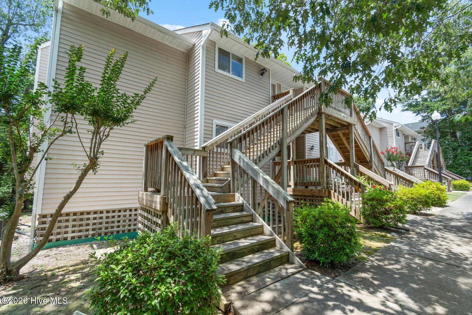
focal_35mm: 15
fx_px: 197
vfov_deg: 77.3
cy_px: 158
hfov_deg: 100.4
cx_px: 236
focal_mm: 10
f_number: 6.3
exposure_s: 1/160
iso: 100
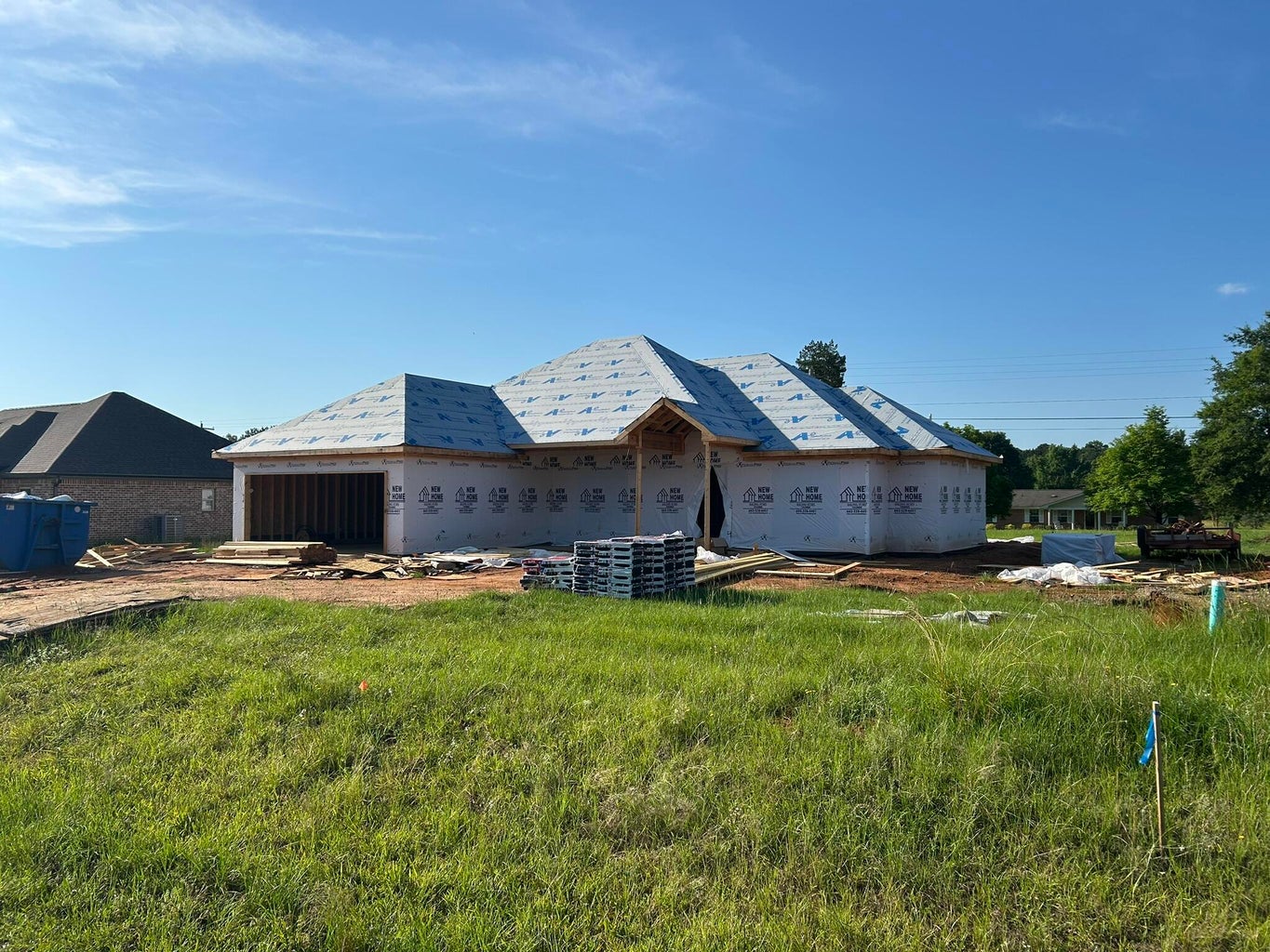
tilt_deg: +0.6
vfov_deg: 53.1
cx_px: 635
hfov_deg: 67.3
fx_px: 954
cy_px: 476
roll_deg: -0.5
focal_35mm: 26
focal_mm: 5.7
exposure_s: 1/5882
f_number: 1.5
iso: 50
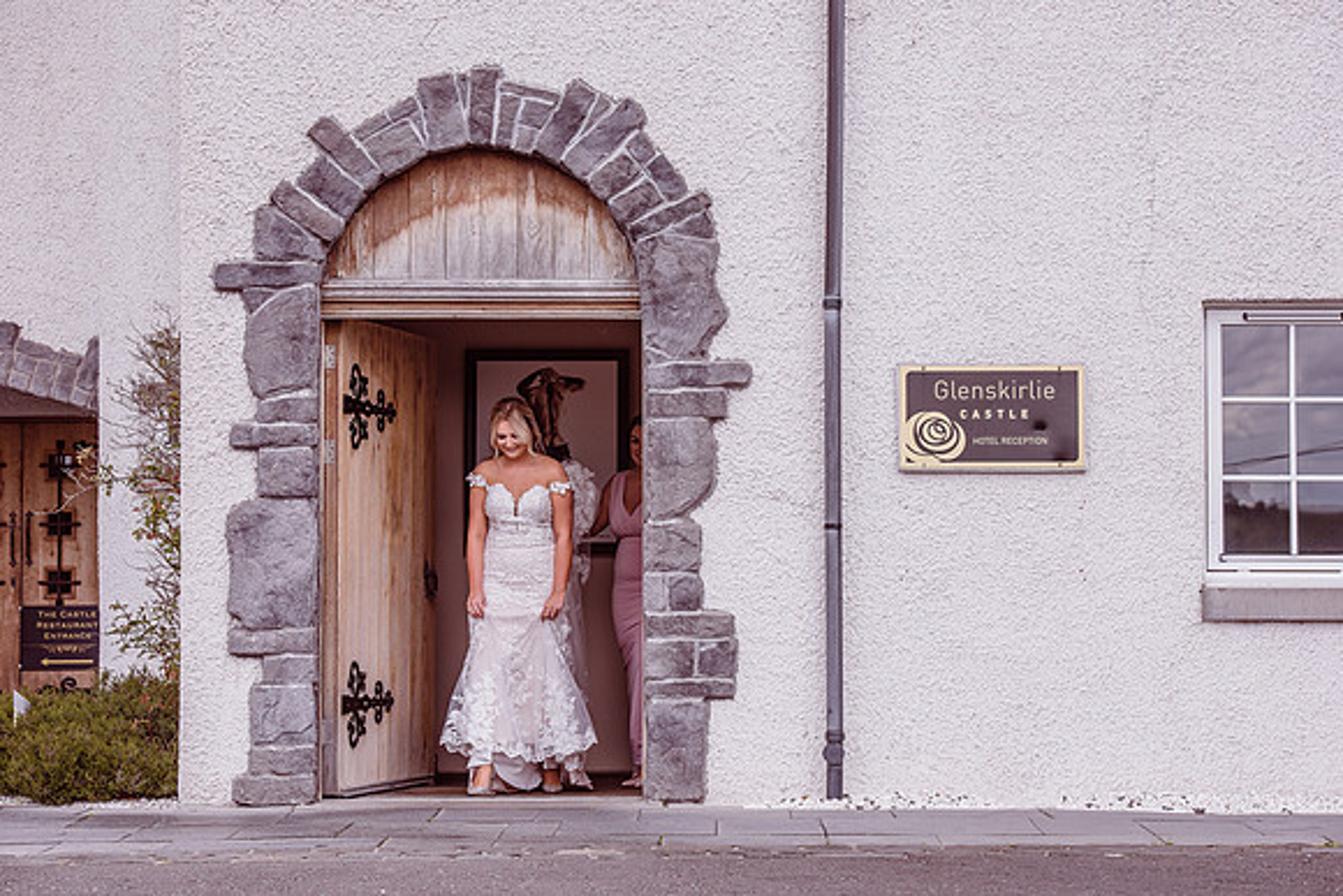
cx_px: 671
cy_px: 448
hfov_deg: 22.0
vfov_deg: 14.8
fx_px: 3450
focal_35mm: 92
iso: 200
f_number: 5.6
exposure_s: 1/640
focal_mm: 92
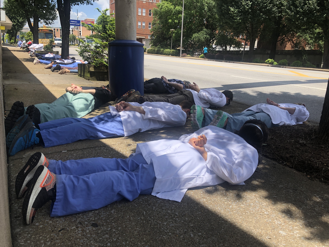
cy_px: 124
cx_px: 164
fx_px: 266
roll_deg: -1.9
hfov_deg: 63.4
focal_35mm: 28
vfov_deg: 49.7
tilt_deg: -13.4
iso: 20
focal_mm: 3.99
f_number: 1.8
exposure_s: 1/1333
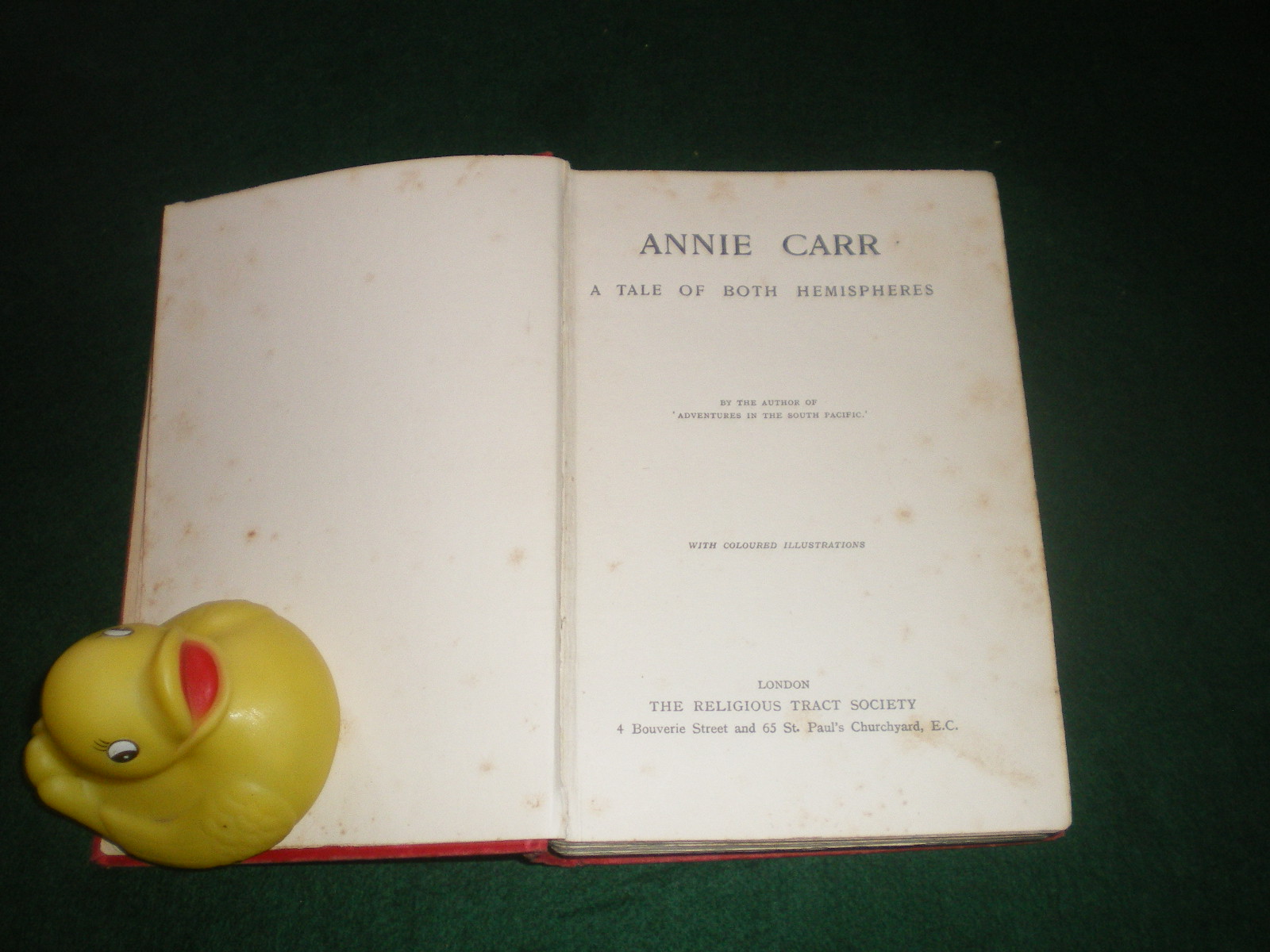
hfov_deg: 49.0
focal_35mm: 38
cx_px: 635
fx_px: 1394
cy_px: 476
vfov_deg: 37.7
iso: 200
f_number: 3.1
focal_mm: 6.3
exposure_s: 1/50
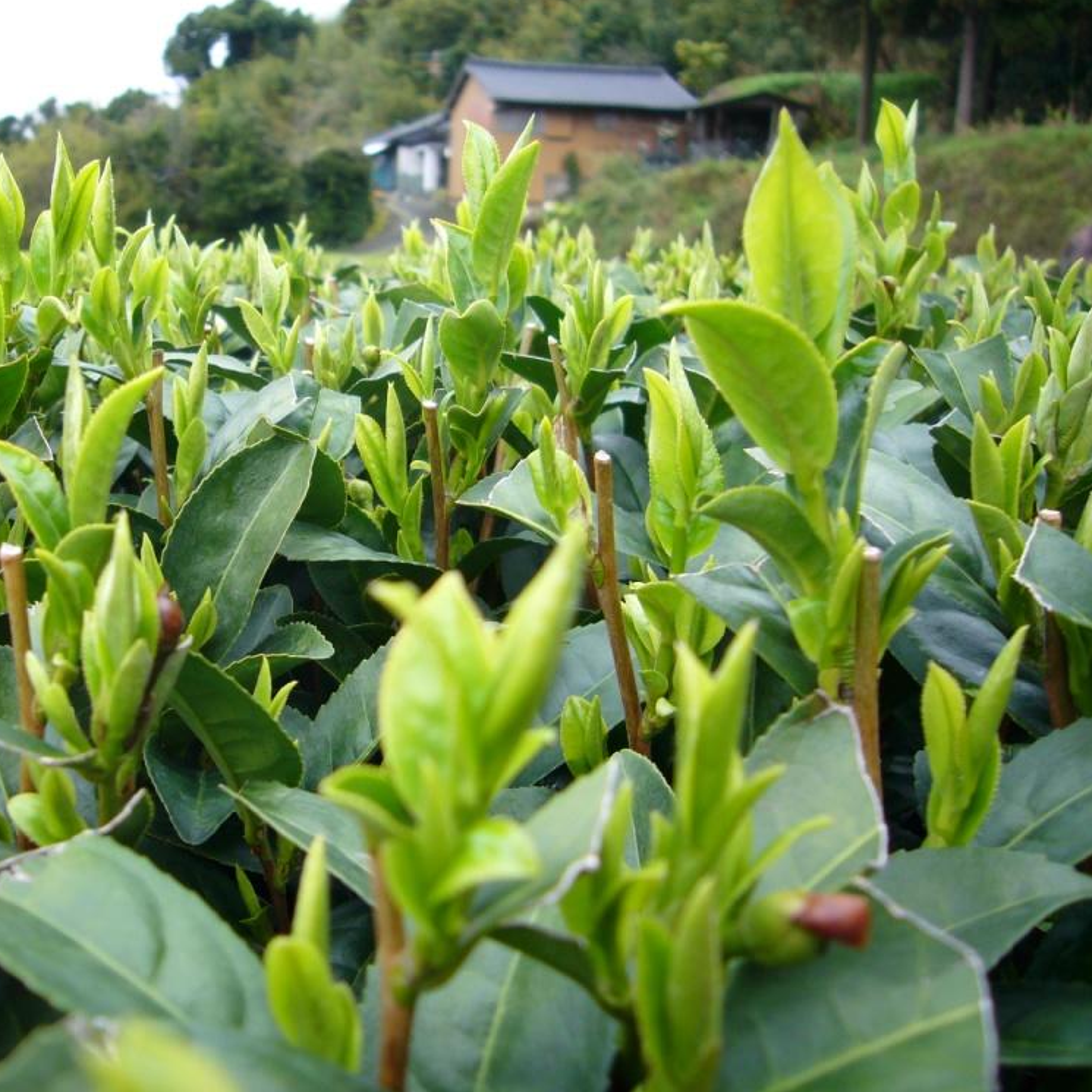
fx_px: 1213
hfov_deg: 47.5
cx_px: 344
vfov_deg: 48.4
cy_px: 554
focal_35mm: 34
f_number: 2.8
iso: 80
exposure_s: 1/160
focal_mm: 4.6
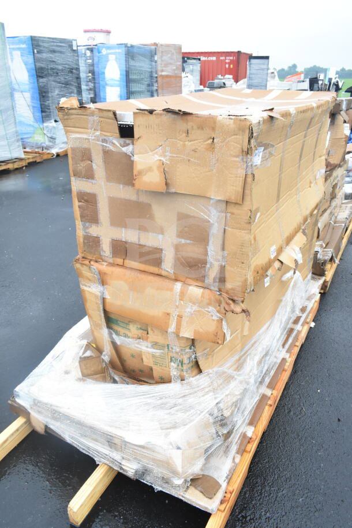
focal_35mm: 27
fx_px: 396
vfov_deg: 67.4
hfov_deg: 48.0
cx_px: 176
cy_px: 264
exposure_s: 1/320
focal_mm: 18
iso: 1600
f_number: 9
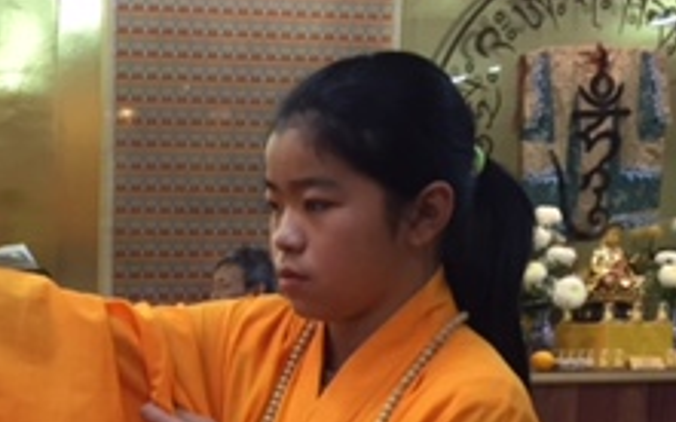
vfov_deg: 13.9
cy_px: 593
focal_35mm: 89
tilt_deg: -10.6
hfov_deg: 22.1
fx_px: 1639
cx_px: -55
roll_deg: -1.6
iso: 125
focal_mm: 4.15
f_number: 2.2
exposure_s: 1/33
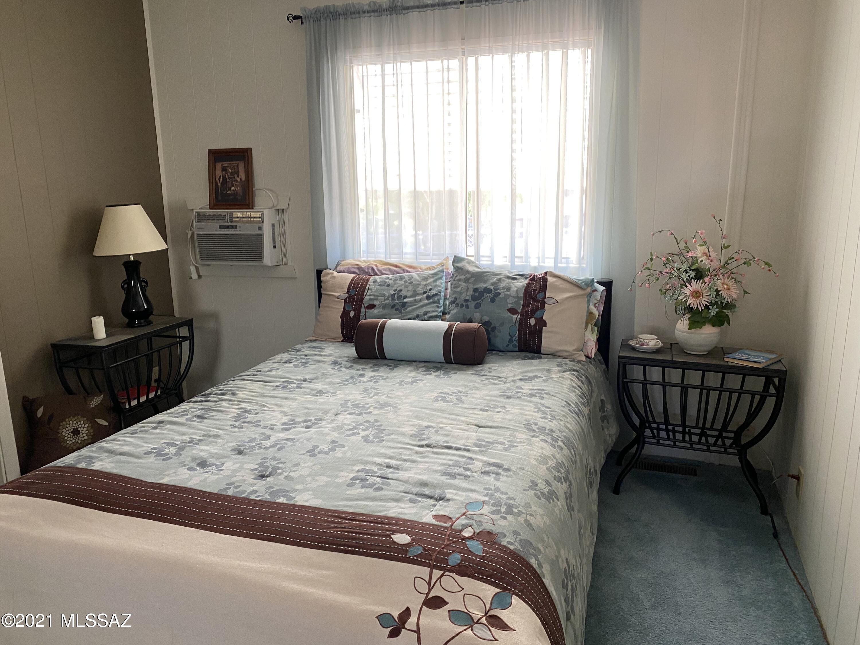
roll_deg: +2.1
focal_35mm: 26
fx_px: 646
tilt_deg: -12.7
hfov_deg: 67.3
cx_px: 430
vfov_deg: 53.1
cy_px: 322
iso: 125
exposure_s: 1/60
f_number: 1.8
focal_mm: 4.25
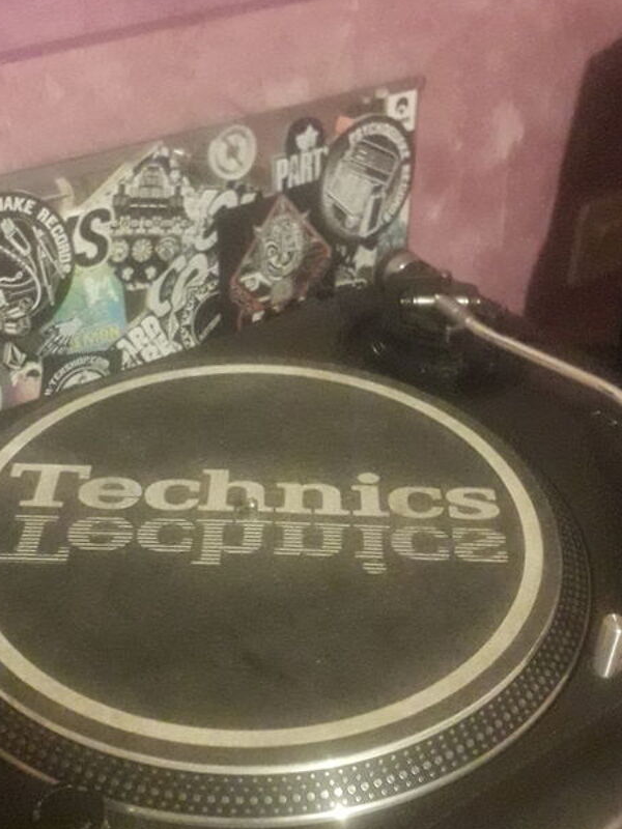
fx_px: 1078
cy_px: 478
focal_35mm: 45
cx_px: 294
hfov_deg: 32.2
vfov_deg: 42.0
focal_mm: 3.6
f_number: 1.9
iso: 800
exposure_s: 1/17
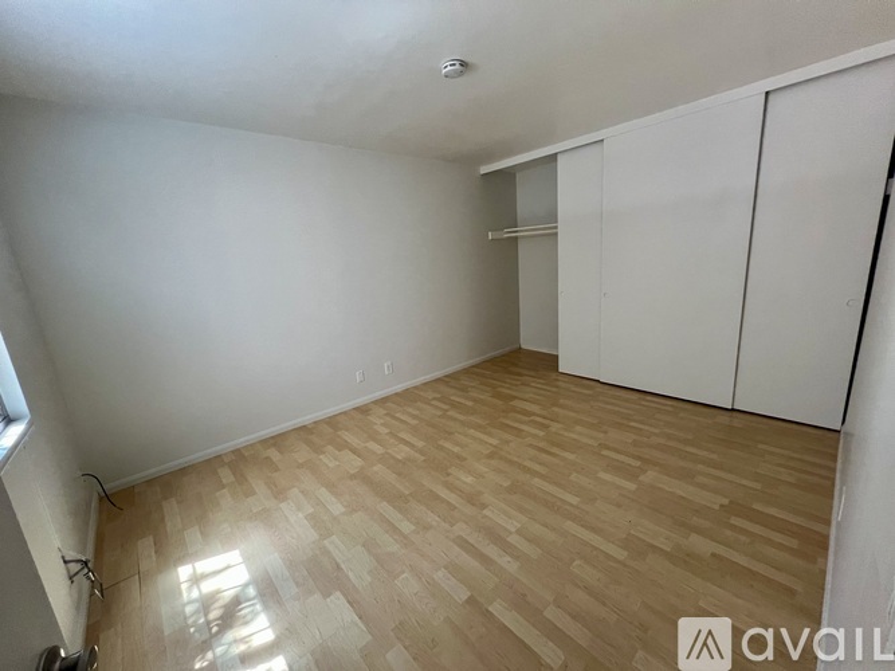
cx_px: 448
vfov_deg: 89.9
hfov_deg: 106.2
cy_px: 336
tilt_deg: -12.7
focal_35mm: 13
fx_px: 336
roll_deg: +4.5
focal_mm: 1.57
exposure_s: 1/120
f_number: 1.8
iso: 250
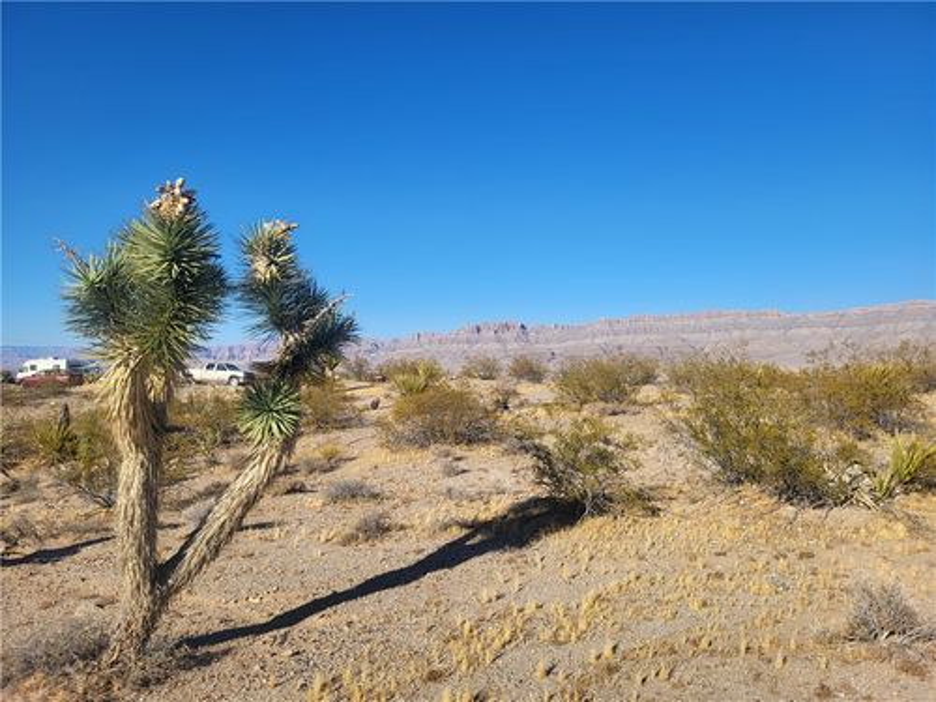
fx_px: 703
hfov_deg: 67.3
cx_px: 468
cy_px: 351
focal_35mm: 26
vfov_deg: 53.1
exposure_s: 1/2760
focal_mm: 5.4
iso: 40
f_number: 1.8
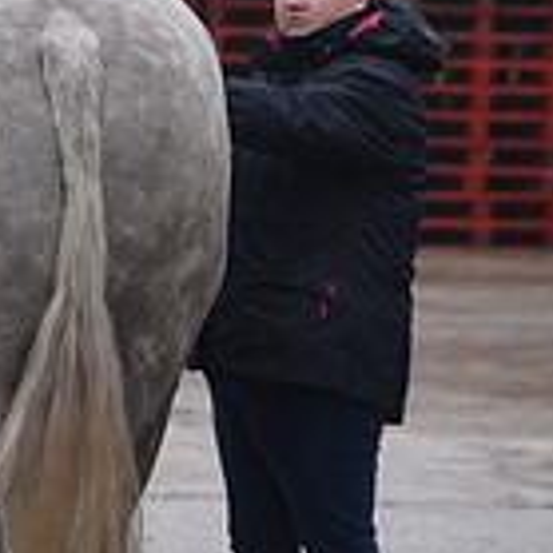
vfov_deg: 3.9
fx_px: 8025
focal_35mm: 444
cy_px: 131
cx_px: -553
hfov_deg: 3.9
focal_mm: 125
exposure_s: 1/800
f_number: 3.5
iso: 1600
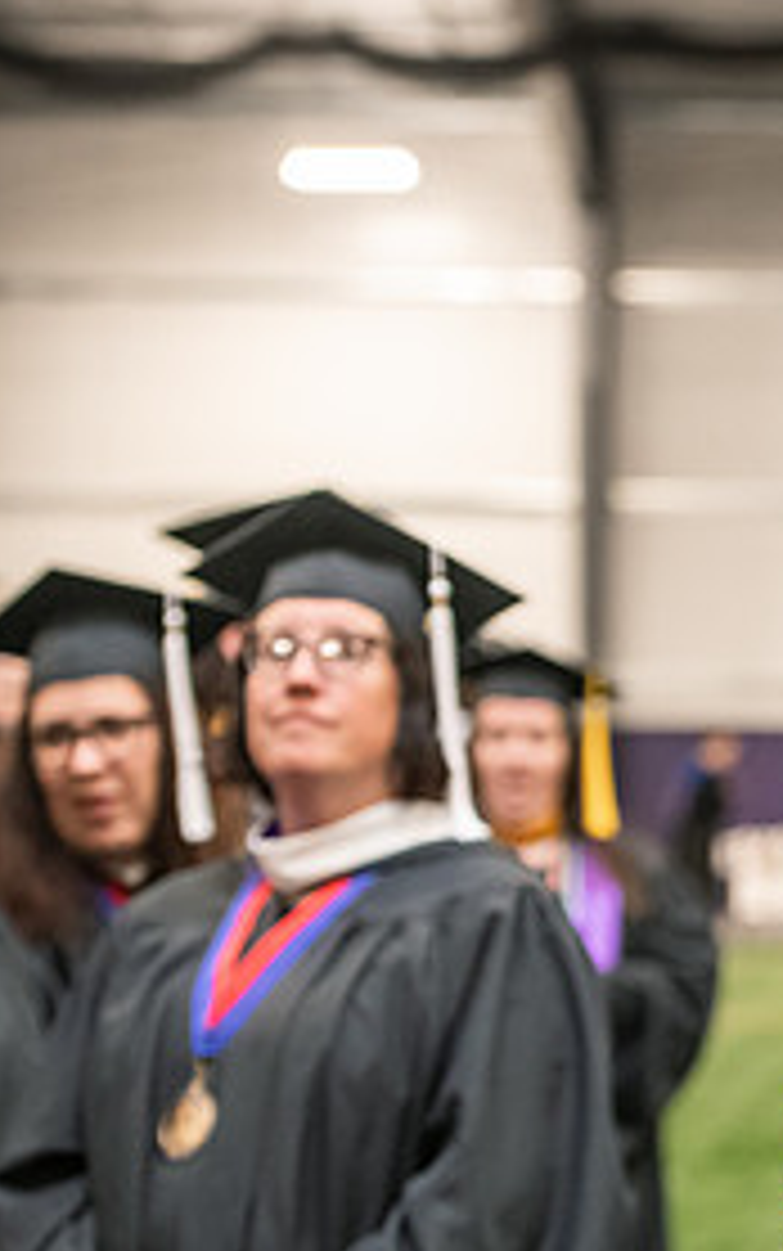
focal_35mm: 149
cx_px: 1256
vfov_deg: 14.0
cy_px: 718
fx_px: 5082
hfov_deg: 8.6
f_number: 3.5
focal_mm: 70
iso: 3200
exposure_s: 1/200
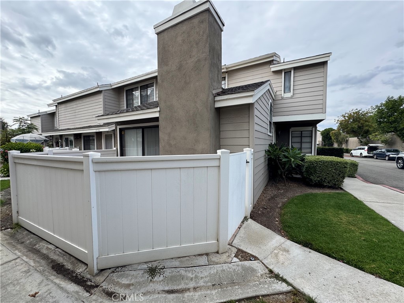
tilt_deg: -2.4
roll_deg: +0.2
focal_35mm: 14
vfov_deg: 85.7
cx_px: 202
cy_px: 152
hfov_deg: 102.1
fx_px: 163
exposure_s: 1/582
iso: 40
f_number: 2.2
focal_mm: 2.22
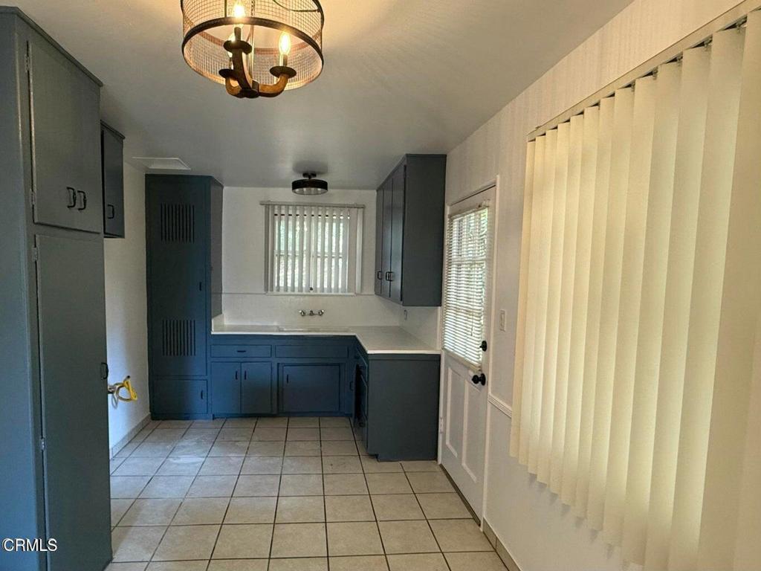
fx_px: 308
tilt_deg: -4.1
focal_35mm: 14
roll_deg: -1.3
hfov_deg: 102.1
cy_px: 286
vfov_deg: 85.7
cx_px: 380
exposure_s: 1/60
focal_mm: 2.22
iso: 400
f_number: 2.2
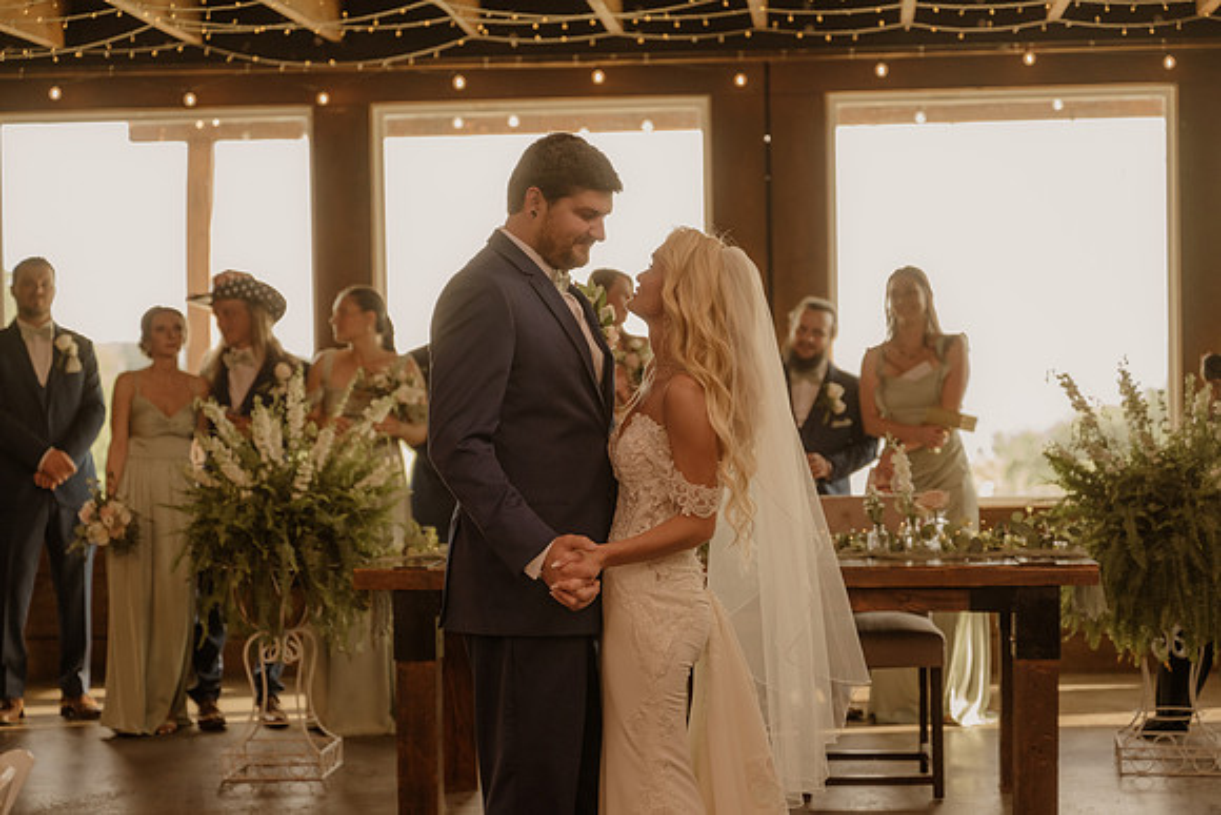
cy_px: 408
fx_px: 2455
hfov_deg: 27.9
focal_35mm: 72
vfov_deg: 18.8
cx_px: 610
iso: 1000
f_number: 2.8
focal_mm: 70
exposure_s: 1/250
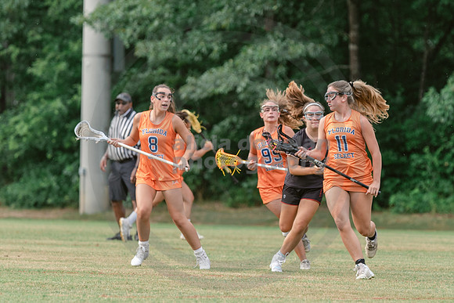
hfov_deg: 4.5
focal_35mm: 460
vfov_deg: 3.0
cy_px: 173
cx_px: 342
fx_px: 5803
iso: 250
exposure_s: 1/640
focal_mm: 200
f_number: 3.2
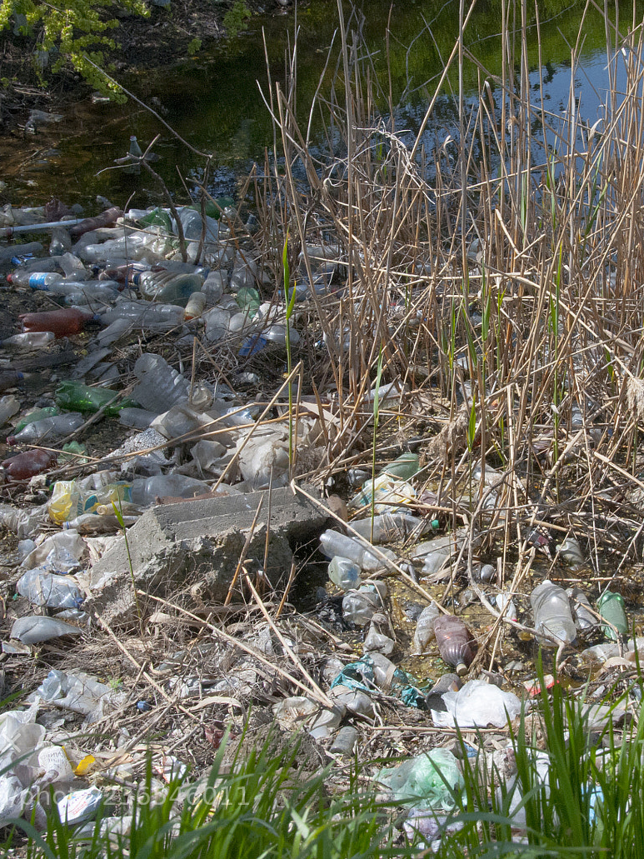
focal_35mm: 76
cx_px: 481
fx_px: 1886
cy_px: 419
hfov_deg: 19.3
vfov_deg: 25.7
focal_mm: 34
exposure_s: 1/500
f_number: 16
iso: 1000
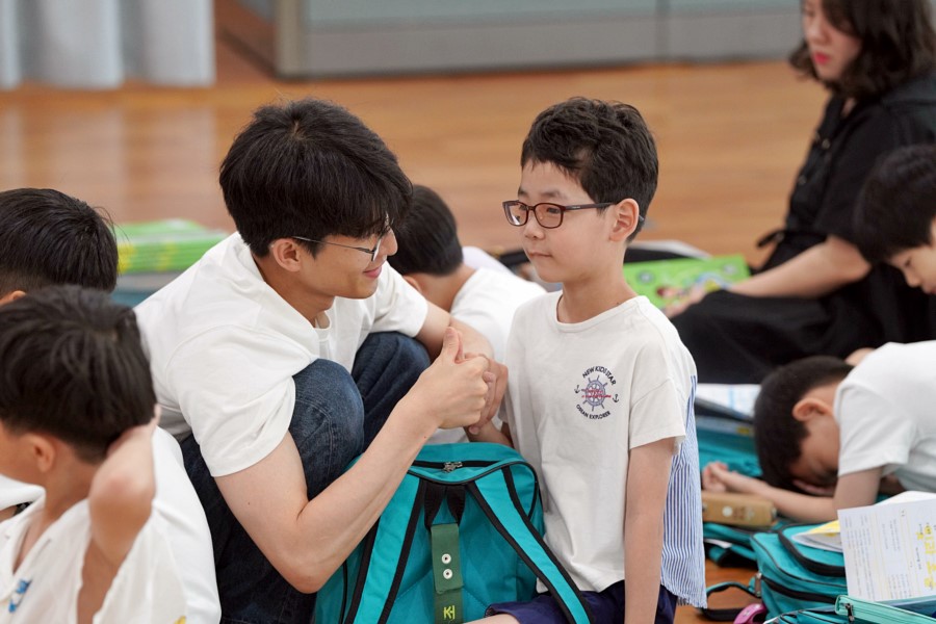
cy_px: 312
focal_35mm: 164
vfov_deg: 8.4
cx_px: 468
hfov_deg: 12.5
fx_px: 4264
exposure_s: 1/200
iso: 2000
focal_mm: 164
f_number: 4
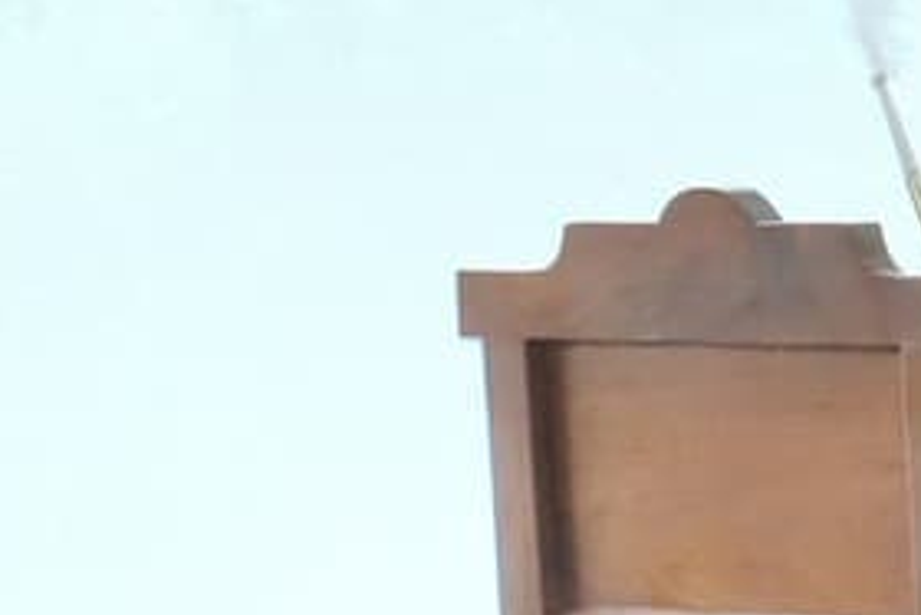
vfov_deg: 6.4
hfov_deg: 8.8
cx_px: 2072
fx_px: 5529
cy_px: 464
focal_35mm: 216
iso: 3200
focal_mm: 28.3
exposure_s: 1/125
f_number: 5.6
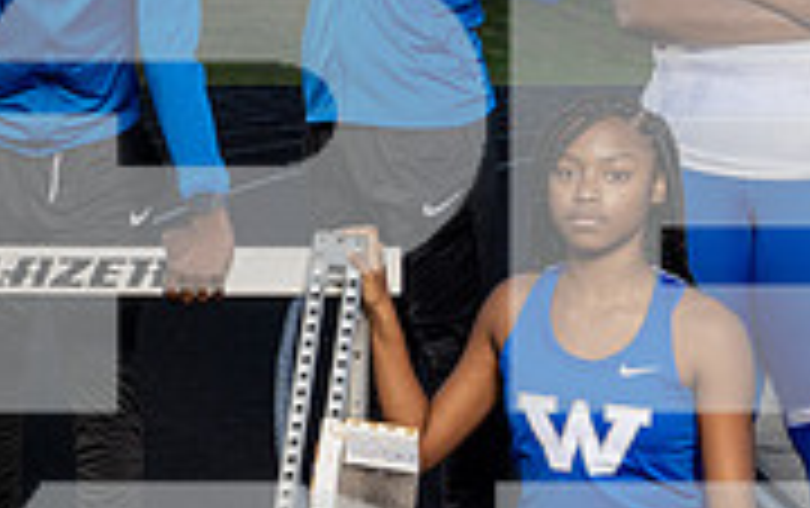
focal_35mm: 95
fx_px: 2100
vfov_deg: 13.8
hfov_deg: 20.6
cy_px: 178
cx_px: -117
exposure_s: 1/250
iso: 200
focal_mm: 29
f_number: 7.1
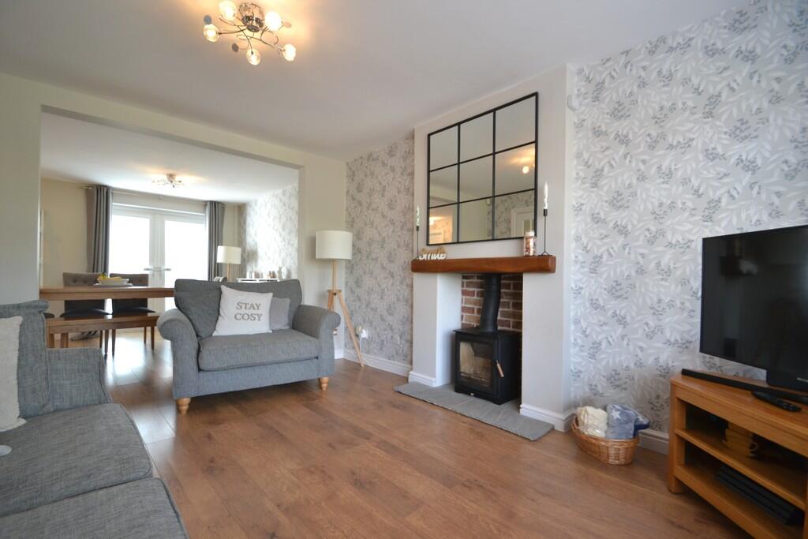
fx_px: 337
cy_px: 270
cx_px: 404
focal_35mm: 15
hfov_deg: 100.4
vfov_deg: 77.3
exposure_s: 1/60
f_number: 4
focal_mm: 10
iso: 400
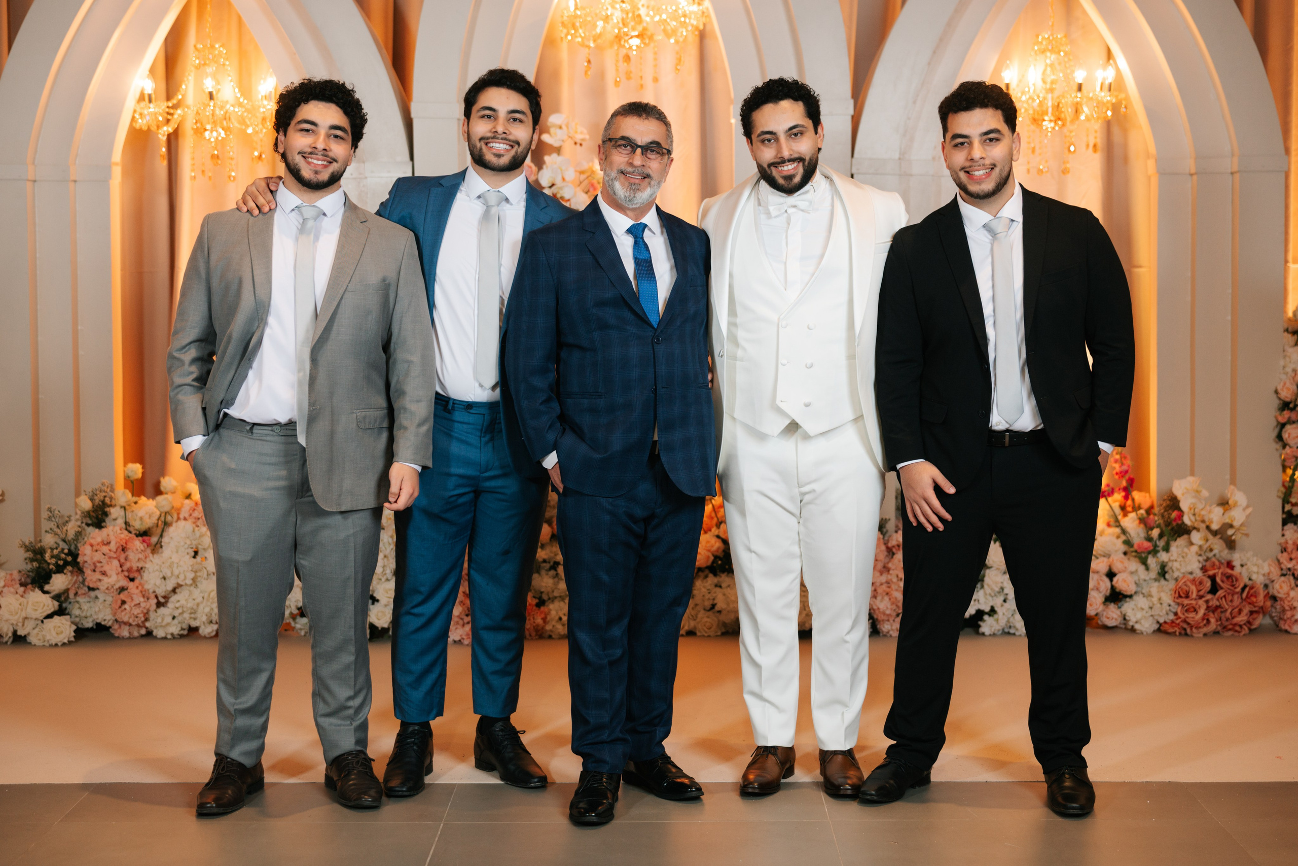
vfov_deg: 24.6
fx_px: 1985
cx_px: 649
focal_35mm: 55
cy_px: 433
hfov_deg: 36.2
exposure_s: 1/200
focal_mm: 55
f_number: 2.8
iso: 400
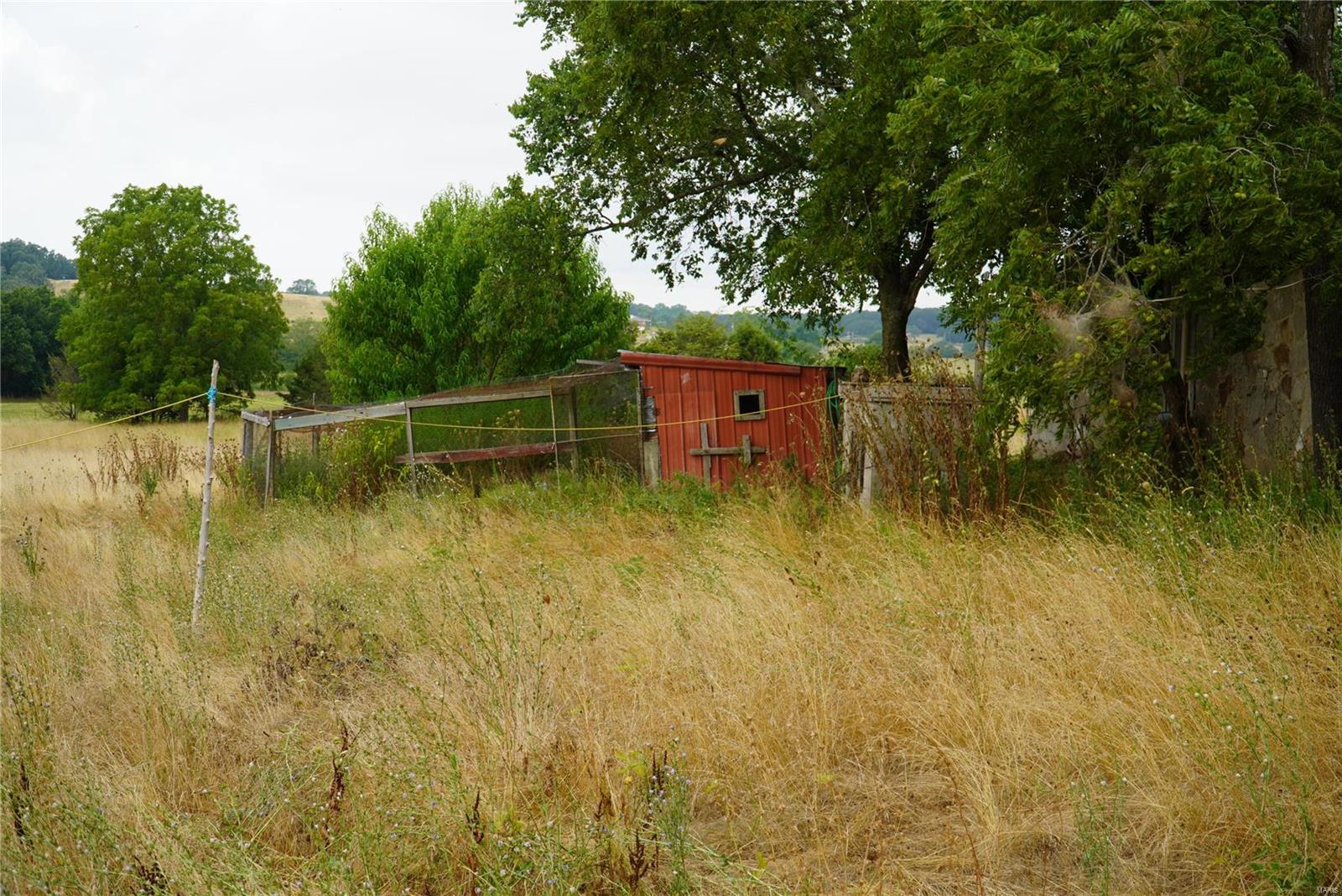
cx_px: 671
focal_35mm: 44
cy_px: 448
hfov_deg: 44.9
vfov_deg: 30.9
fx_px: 1622
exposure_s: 1/100
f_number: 6.3
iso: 100
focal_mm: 29
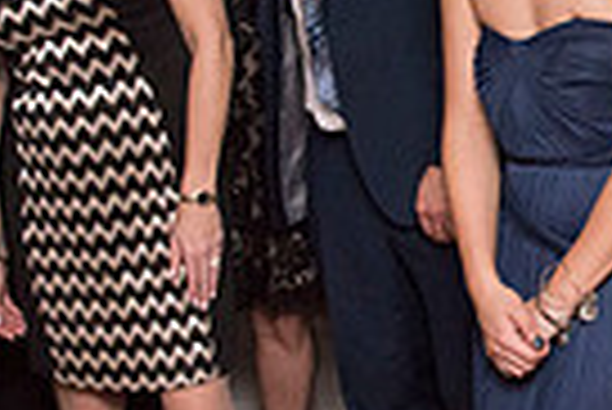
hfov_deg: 18.9
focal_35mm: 102
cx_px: 724
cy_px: 110
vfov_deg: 13.4
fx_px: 1736
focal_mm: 24
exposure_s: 1/200
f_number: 5
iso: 2000
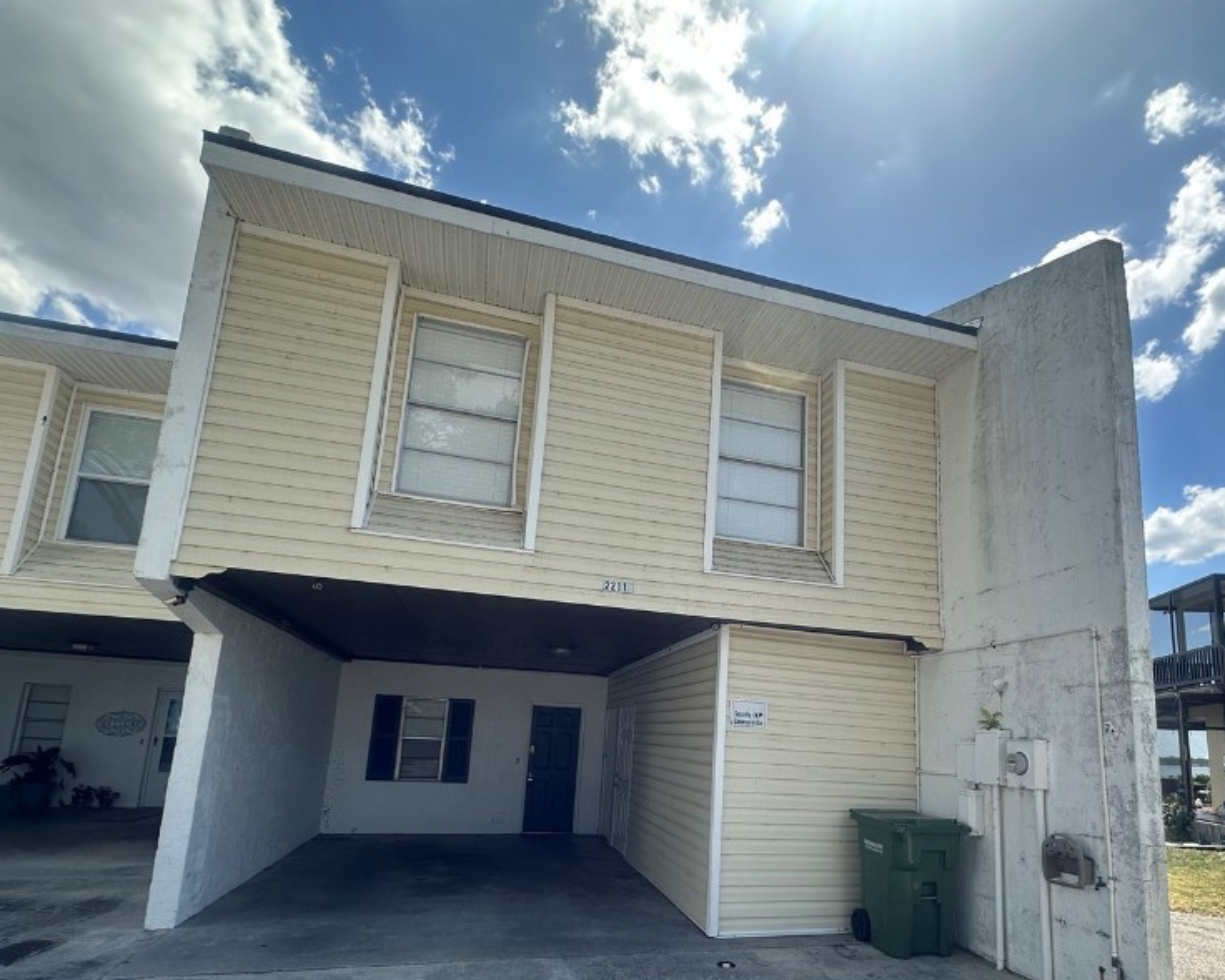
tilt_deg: +9.7
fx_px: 689
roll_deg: -2.8
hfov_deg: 82.8
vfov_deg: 69.5
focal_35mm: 19
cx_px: 696
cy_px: 626
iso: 40
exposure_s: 1/924
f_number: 2.2
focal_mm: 2.22
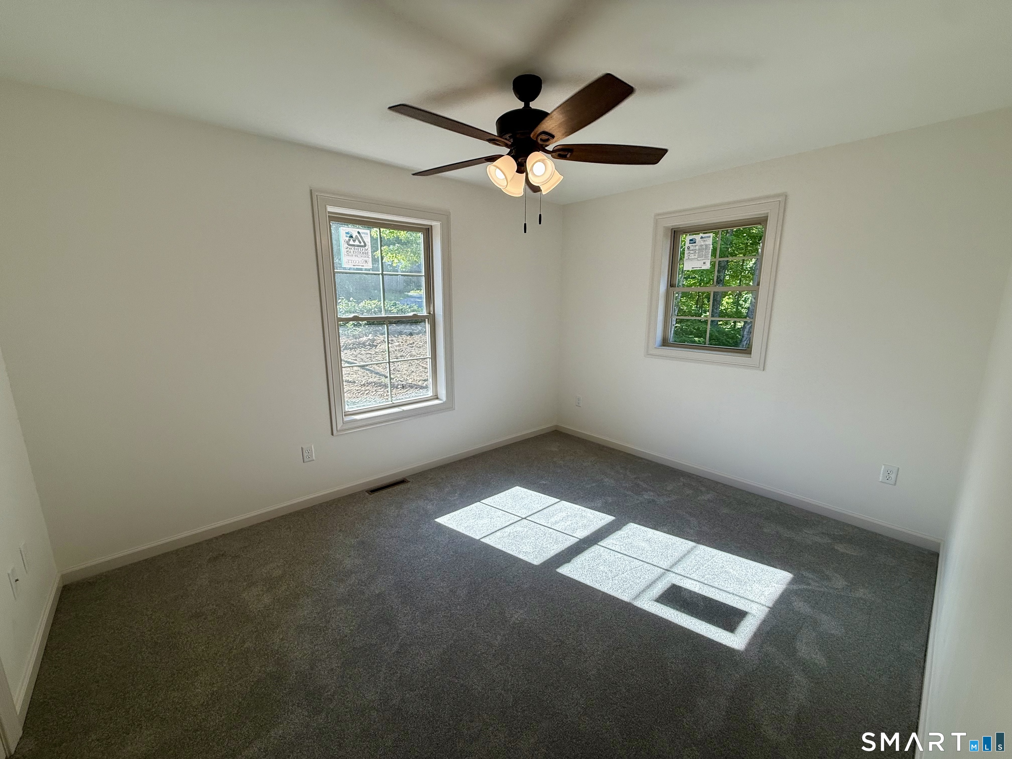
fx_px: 409
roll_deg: +0.1
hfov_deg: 102.1
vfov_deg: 85.7
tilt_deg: -11.5
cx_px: 506
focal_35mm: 14
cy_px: 380
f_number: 2.2
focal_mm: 2.22
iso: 50
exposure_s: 1/227
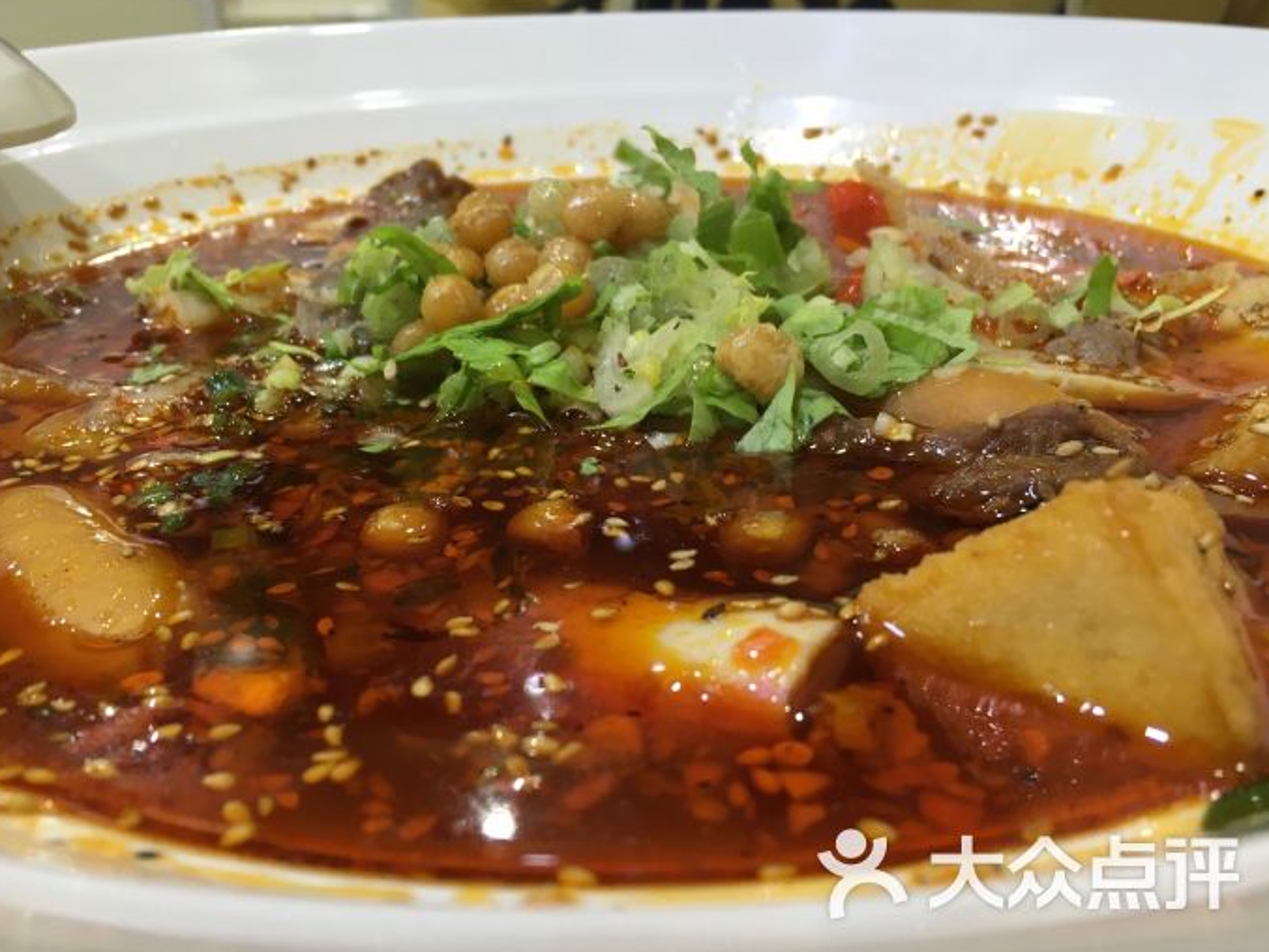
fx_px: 1100
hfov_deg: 60.0
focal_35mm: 30
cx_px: 632
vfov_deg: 46.8
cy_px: 479
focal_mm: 4.15
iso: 80
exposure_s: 1/33
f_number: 2.2
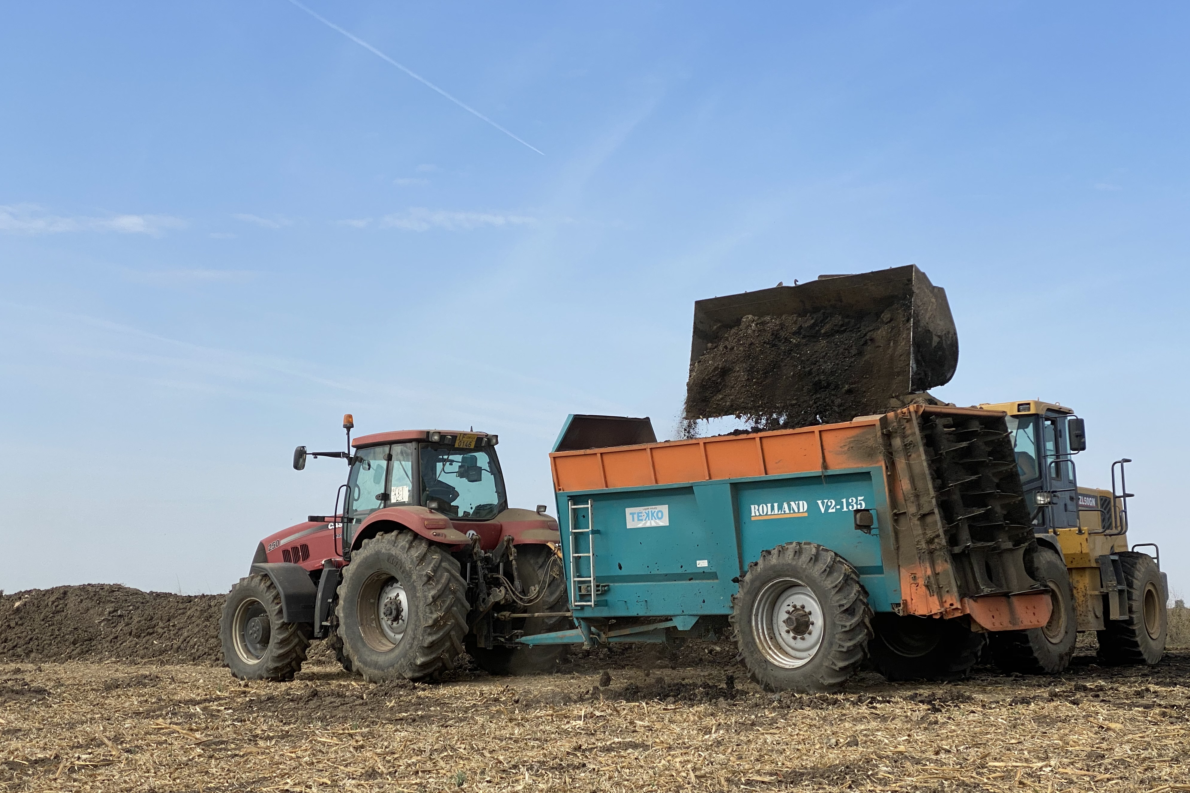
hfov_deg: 36.2
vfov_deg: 24.6
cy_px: 444
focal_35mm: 55
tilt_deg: +5.7
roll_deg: +0.1
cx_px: 590
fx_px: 1818
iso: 20
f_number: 2
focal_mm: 6
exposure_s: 1/1597
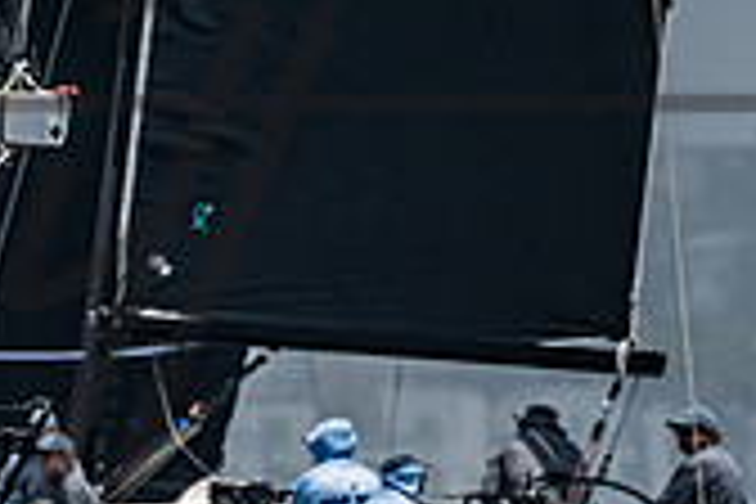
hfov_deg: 1.3
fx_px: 33534
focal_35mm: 1597
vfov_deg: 0.9
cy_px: 72
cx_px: -308
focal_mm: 400
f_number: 5.6
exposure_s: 1/6400
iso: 400
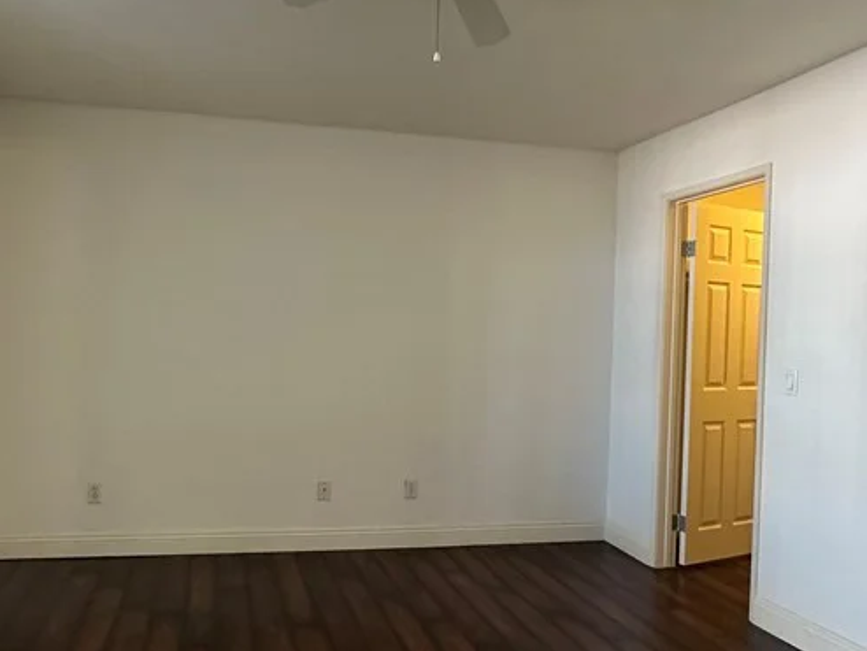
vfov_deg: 48.2
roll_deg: -1.8
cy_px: 342
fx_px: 727
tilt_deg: -1.4
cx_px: 355
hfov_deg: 61.2
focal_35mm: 29
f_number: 2.2
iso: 400
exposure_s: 1/60
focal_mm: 2.22
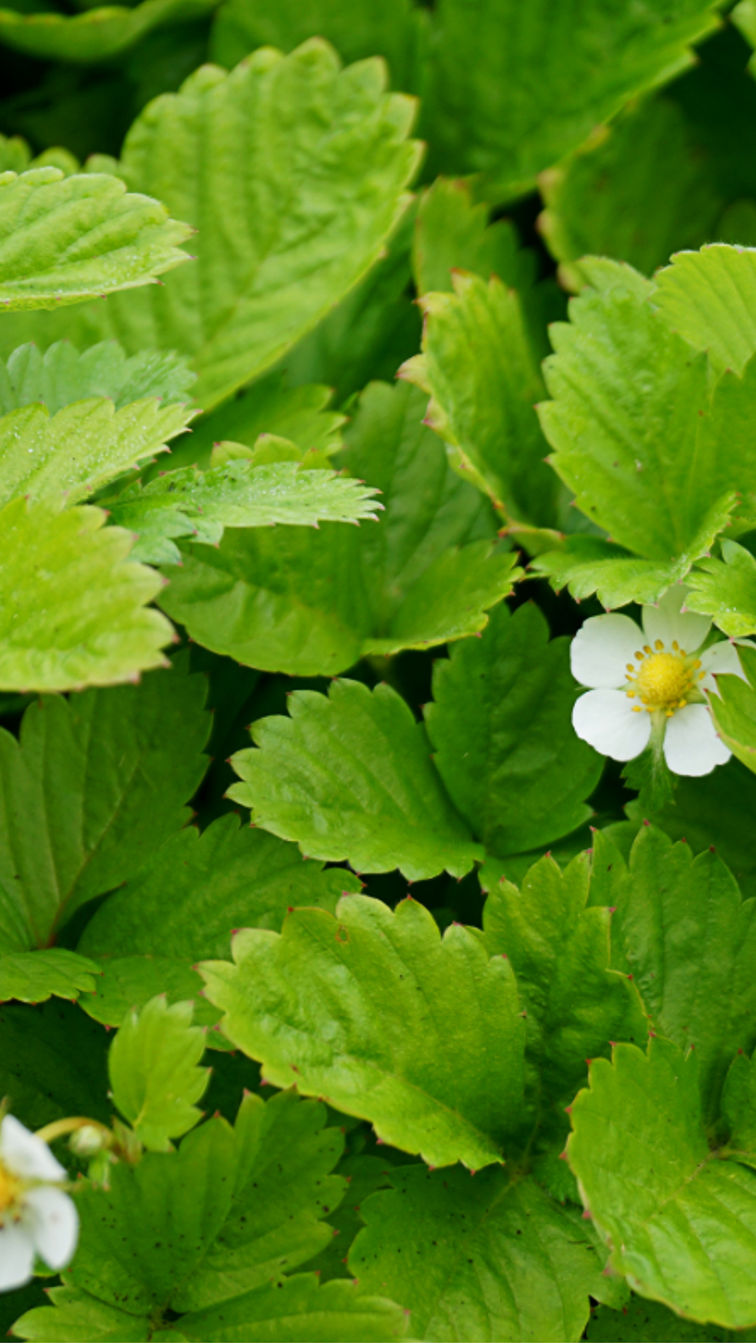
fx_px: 4237
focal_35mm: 119
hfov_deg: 10.2
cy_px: 666
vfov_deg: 18.0
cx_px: 661
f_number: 6.3
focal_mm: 50
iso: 100
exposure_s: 1/80
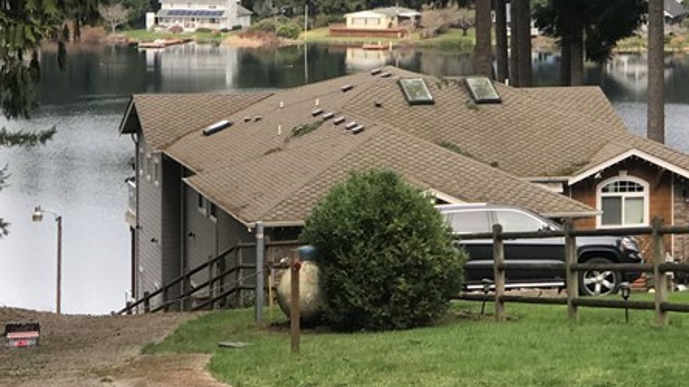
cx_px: 336
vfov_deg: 8.4
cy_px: -107
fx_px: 2612
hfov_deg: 15.0
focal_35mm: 143
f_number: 2.8
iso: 20
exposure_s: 1/136
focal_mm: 6.6
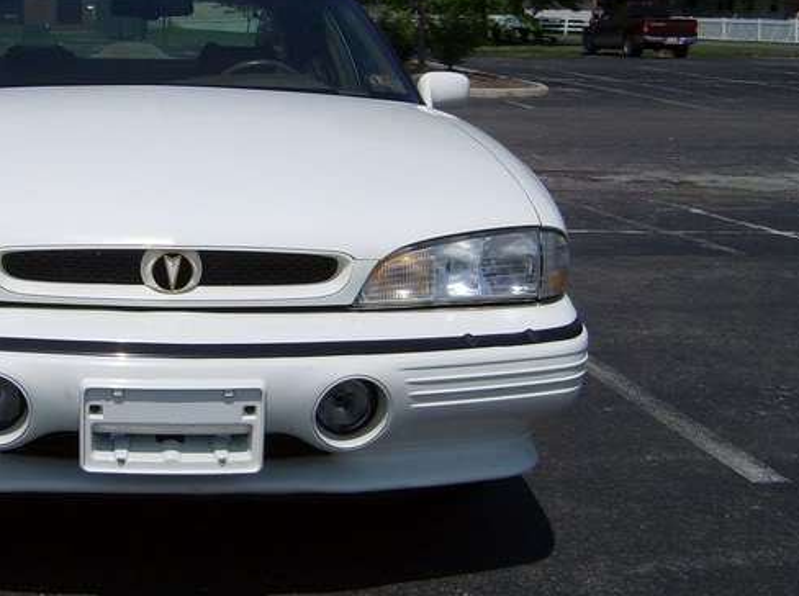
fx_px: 1359
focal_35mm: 59
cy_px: 206
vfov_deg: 24.6
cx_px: 182
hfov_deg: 32.0
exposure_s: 1/2000
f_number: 4.7
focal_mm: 6
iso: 100
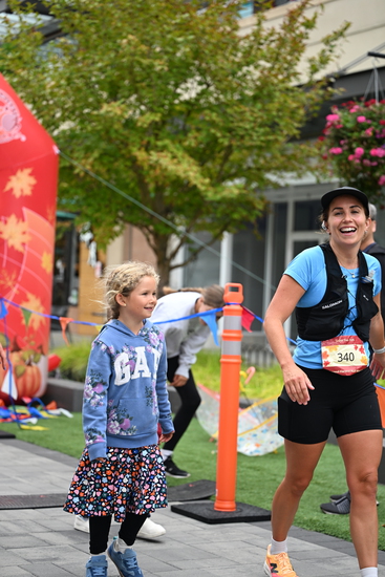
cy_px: 288
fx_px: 1122
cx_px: 192
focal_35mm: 70
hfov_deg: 19.5
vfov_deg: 28.8
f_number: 2.8
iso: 640
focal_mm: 70
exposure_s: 1/1600
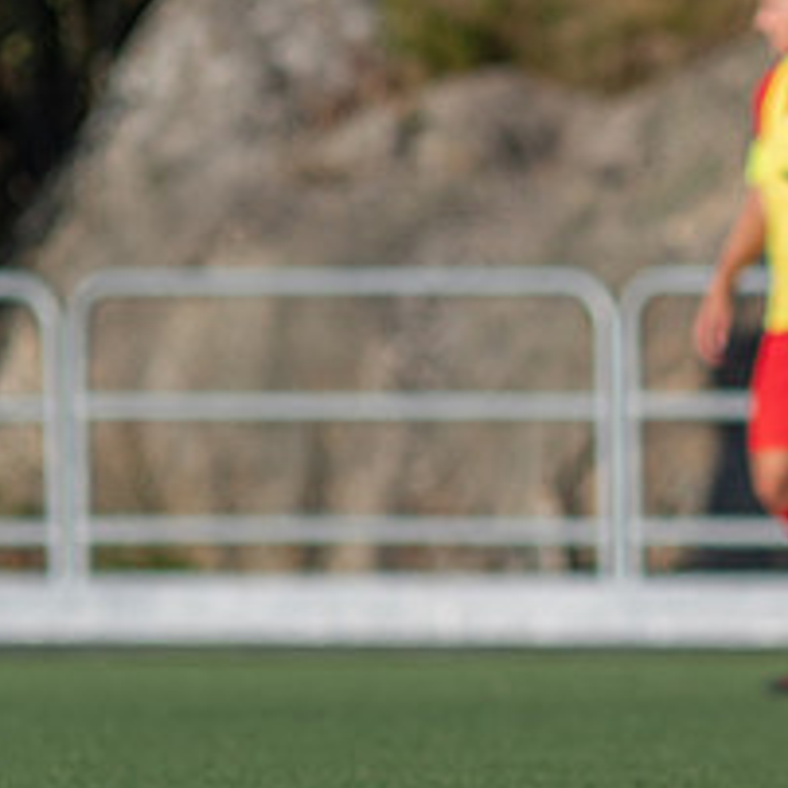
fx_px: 29025
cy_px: 490
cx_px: 1081
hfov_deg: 1.6
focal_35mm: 1127
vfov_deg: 1.6
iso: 140
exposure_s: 1/2000
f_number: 3.2
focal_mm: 300
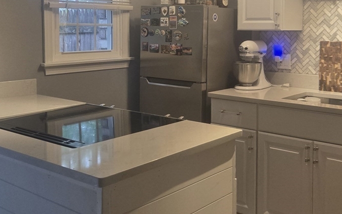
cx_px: 216
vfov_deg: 34.3
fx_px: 345
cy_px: 82
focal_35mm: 37
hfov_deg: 52.1
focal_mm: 5.4
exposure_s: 1/120
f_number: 1.8
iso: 125
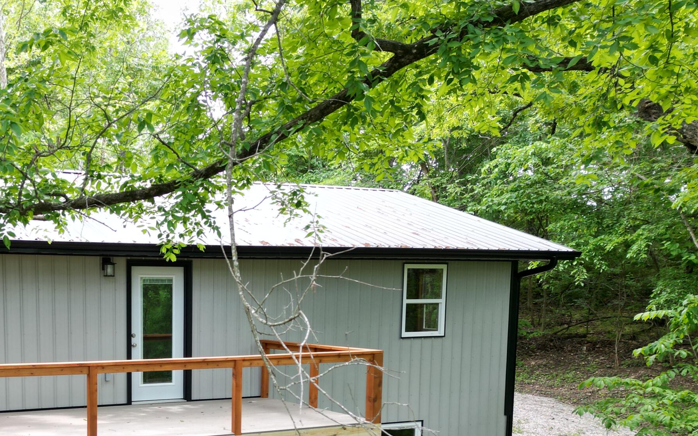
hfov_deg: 44.3
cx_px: 154
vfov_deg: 28.7
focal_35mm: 43
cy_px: 388
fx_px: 818
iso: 150
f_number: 1.7
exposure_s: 1/200
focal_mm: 6.72
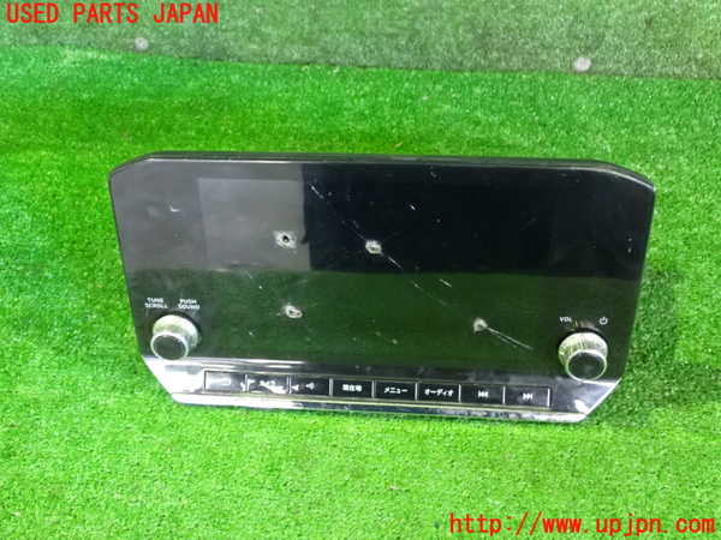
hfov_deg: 49.0
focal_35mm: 38
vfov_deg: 37.7
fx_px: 791
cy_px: 270
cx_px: 360
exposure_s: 1/20
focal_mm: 6.83
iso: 1600
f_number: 2.7
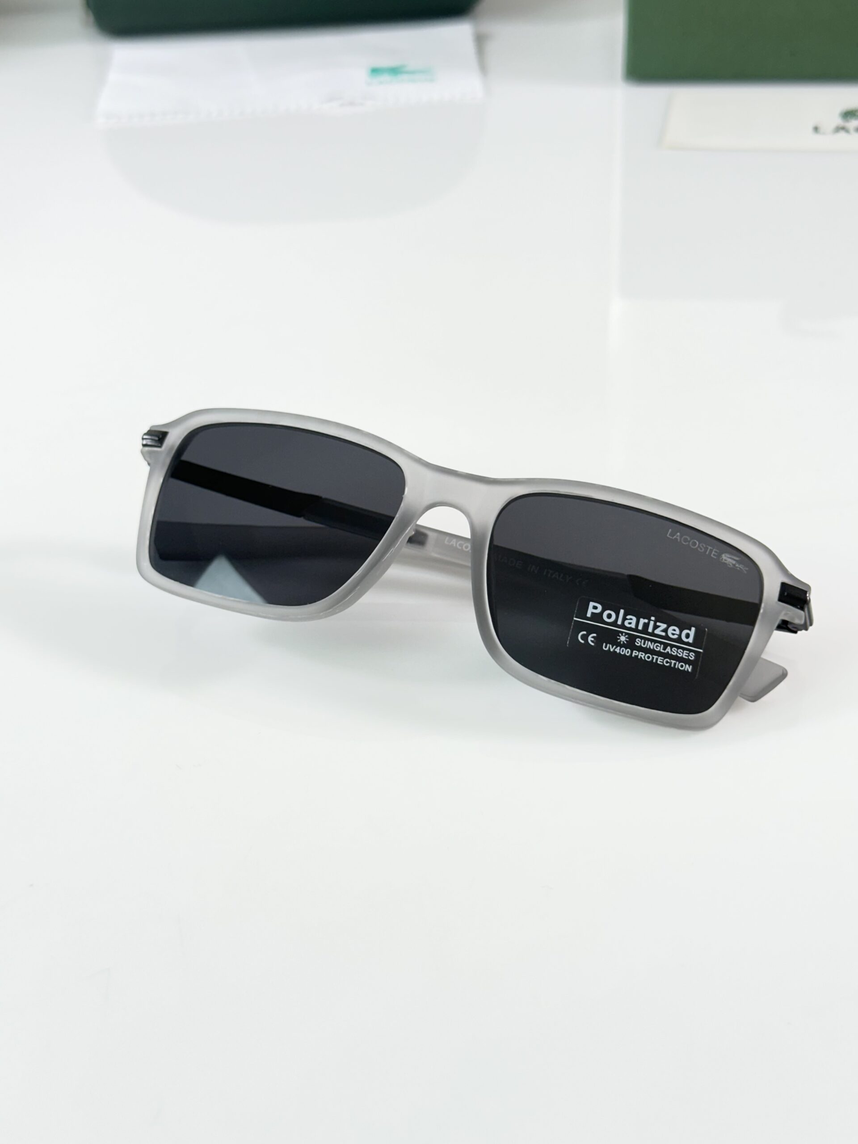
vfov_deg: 39.7
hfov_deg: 30.3
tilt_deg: -34.1
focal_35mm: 48
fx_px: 1586
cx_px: 429
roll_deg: +3.0
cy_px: 572
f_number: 1.78
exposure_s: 1/100
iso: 80
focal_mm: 6.86
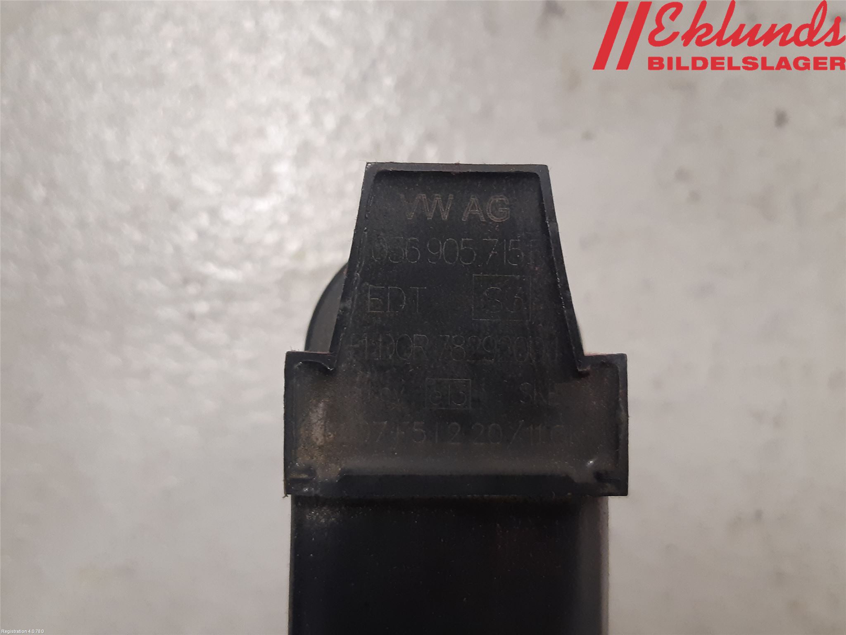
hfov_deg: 67.3
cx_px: 423
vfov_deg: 53.1
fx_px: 635
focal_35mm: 26
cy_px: 318
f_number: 1.7
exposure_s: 1/50
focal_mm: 3.93
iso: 200
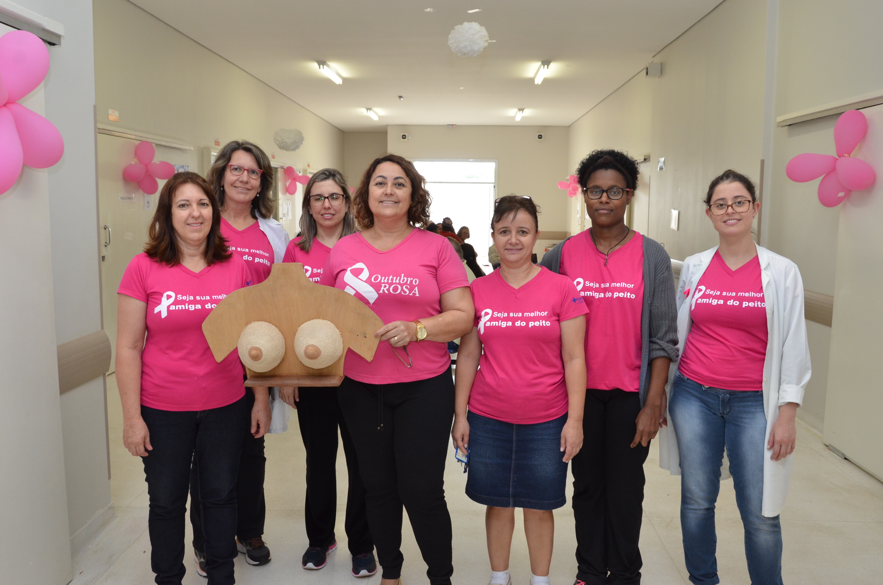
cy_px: 292
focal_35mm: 32
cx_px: 442
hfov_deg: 59.6
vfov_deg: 41.5
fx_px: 771
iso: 800
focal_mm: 21
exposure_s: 1/60
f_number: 7.1
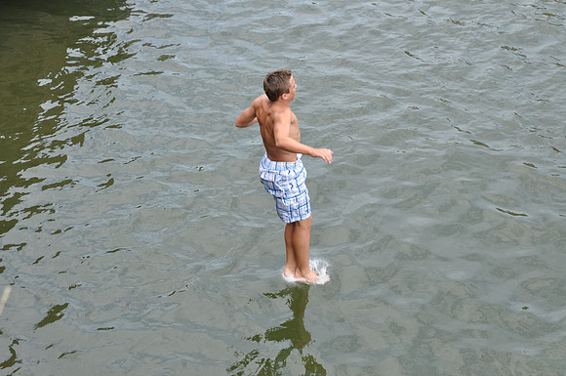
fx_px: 1319
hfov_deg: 24.2
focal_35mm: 84
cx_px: 283
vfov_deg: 16.2
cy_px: 188
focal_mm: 56
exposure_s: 1/1250
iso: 400
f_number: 5
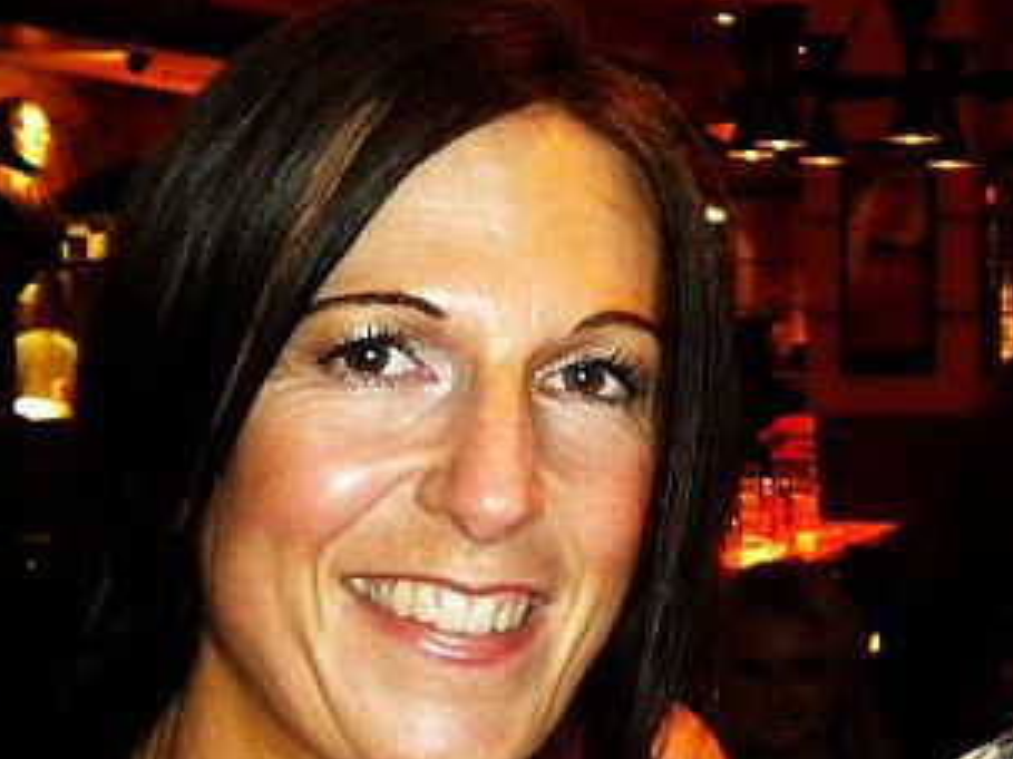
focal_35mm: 74
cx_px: 853
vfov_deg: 19.8
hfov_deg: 25.7
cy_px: 552
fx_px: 2165
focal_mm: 6.3
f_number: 3.1
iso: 400
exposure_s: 1/30
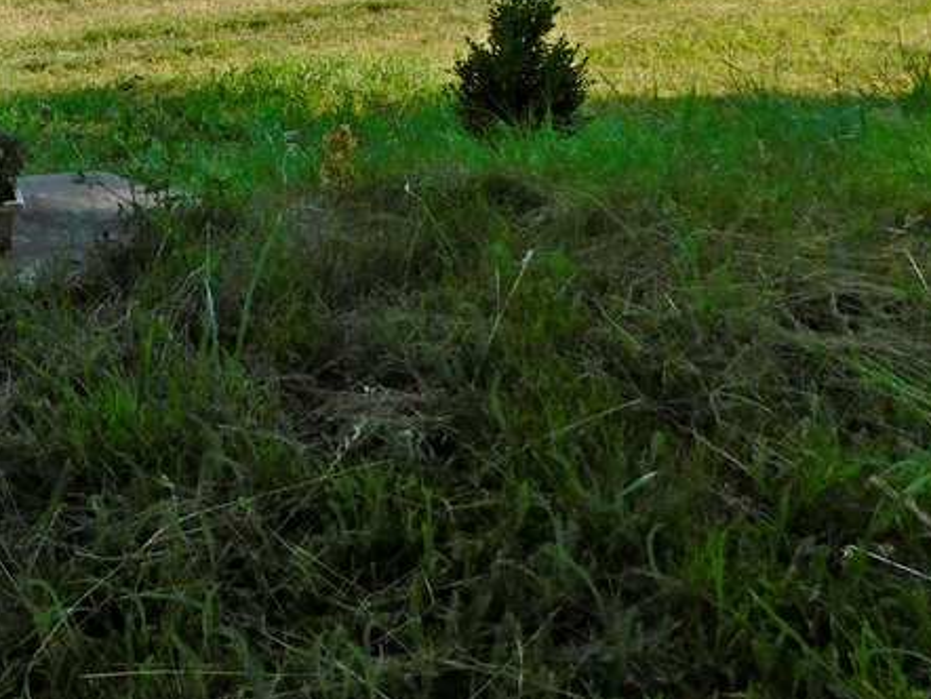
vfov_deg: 26.4
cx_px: -42
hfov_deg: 33.1
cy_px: -13
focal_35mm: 52
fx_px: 1399
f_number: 3
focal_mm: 4
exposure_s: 1/1250
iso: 125
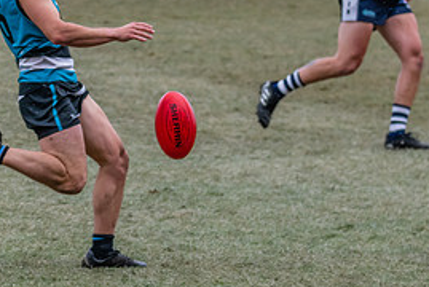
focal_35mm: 350
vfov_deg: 3.9
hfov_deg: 5.9
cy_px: 66
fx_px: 4175
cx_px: 173
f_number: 5
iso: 1250
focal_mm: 150
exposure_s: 1/1600
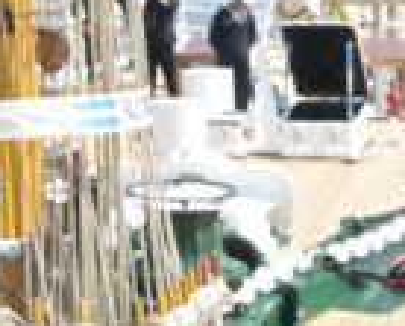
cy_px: -244
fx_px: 2270
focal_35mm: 189
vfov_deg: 8.0
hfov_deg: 9.6
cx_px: -352
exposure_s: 1/200
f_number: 22
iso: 1000
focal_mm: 40
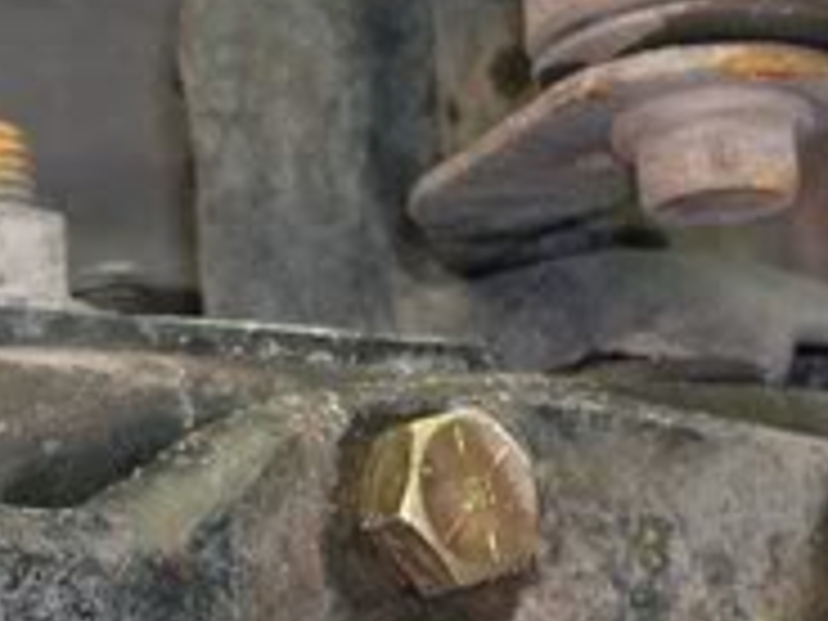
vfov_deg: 12.5
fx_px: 2823
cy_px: 81
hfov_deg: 16.7
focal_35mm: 118
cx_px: 396
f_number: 2.9
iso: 50
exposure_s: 1/30
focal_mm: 5.7
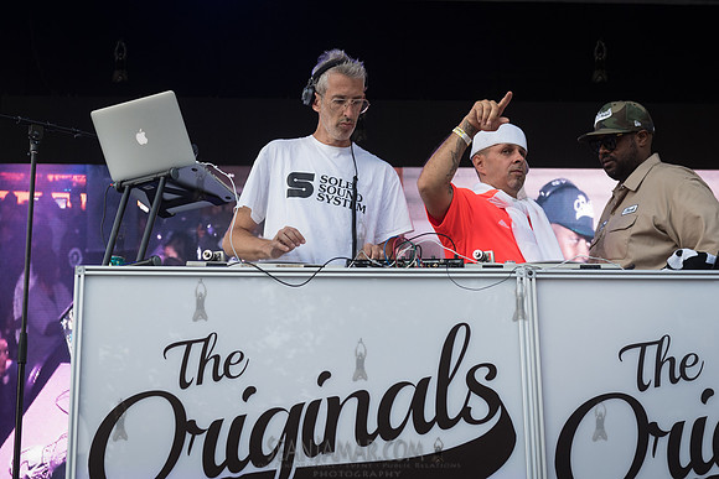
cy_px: 205
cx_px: 260
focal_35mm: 69
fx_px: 1382
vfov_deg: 19.7
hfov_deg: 29.0
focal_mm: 50
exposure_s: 1/500
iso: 500
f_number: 4
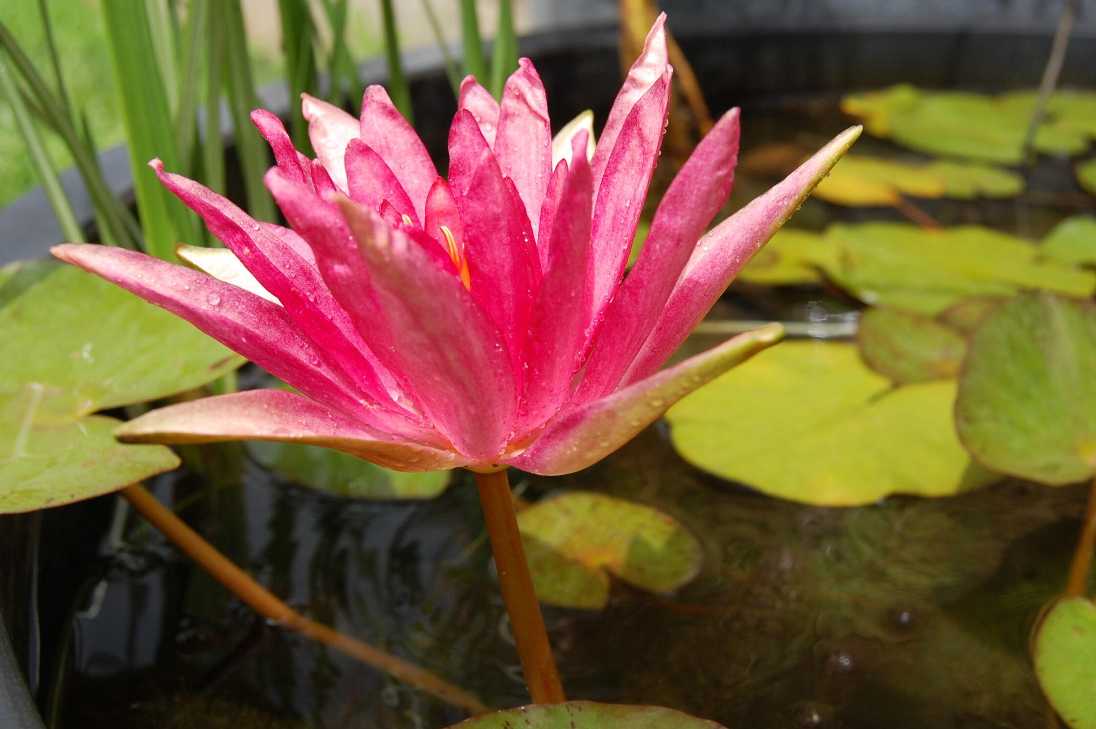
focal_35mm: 48
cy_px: 332
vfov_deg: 28.0
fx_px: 1460
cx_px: 583
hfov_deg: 41.1
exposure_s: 1/250
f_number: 8
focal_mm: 28
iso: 200
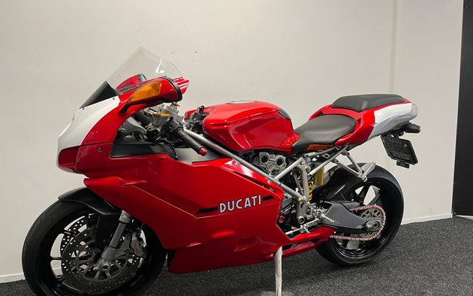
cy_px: 174
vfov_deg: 44.4
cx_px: 237
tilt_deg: -7.3
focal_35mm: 28
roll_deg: +1.9
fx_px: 361
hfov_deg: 66.5
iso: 100
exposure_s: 1/50
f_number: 1.6
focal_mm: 5.1
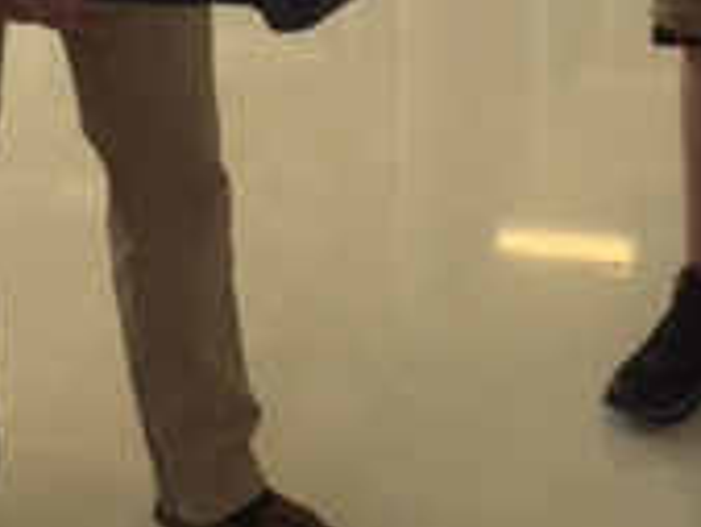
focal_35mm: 110
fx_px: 2229
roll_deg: -0.9
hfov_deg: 17.8
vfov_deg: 12.4
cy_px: -403
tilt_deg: -9.0
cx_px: 448
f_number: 2.2
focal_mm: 4.15
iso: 40
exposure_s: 1/120
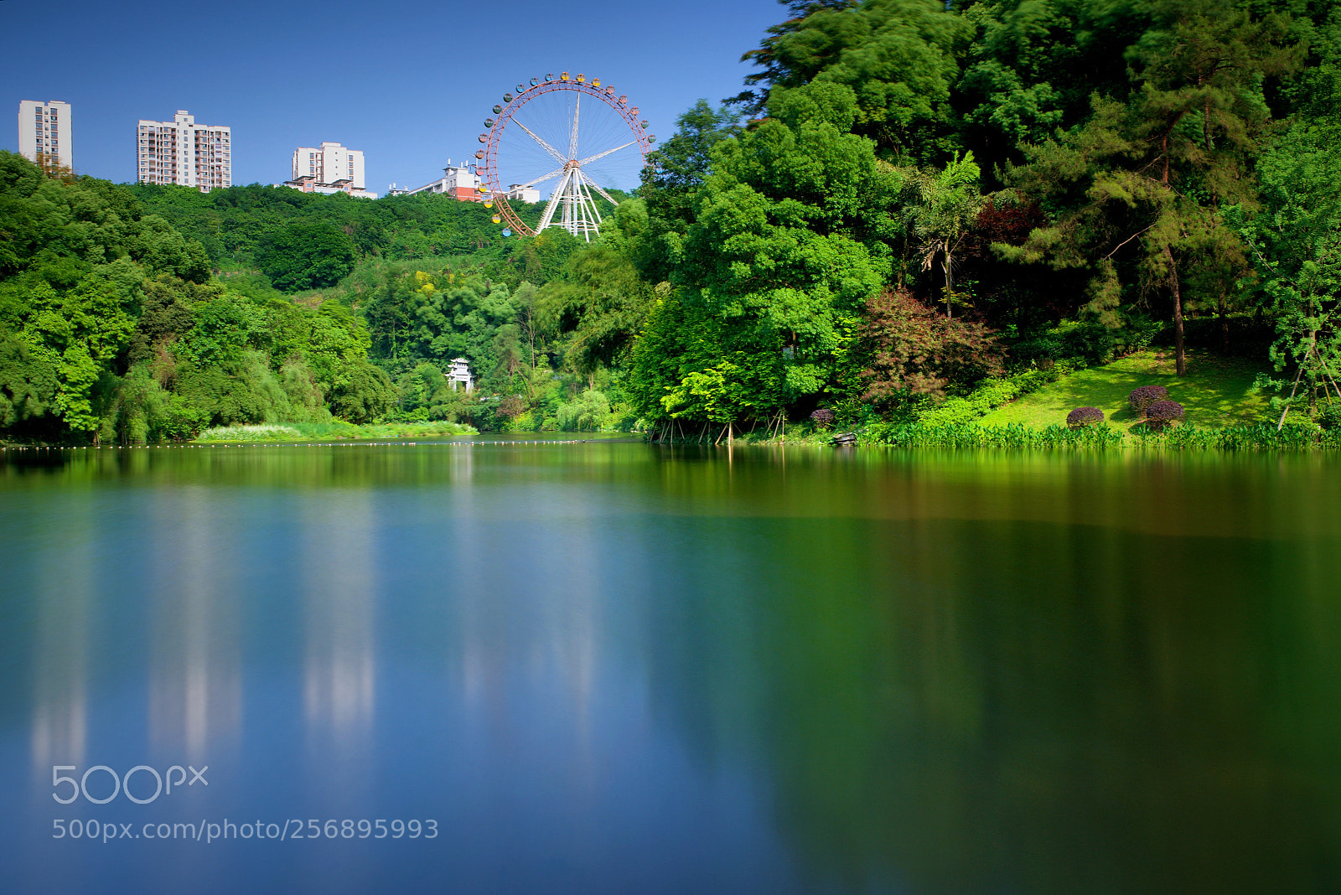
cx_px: 670
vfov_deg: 37.9
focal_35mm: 35
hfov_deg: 54.4
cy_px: 448
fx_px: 1304
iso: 100
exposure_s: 79.6
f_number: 13
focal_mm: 35
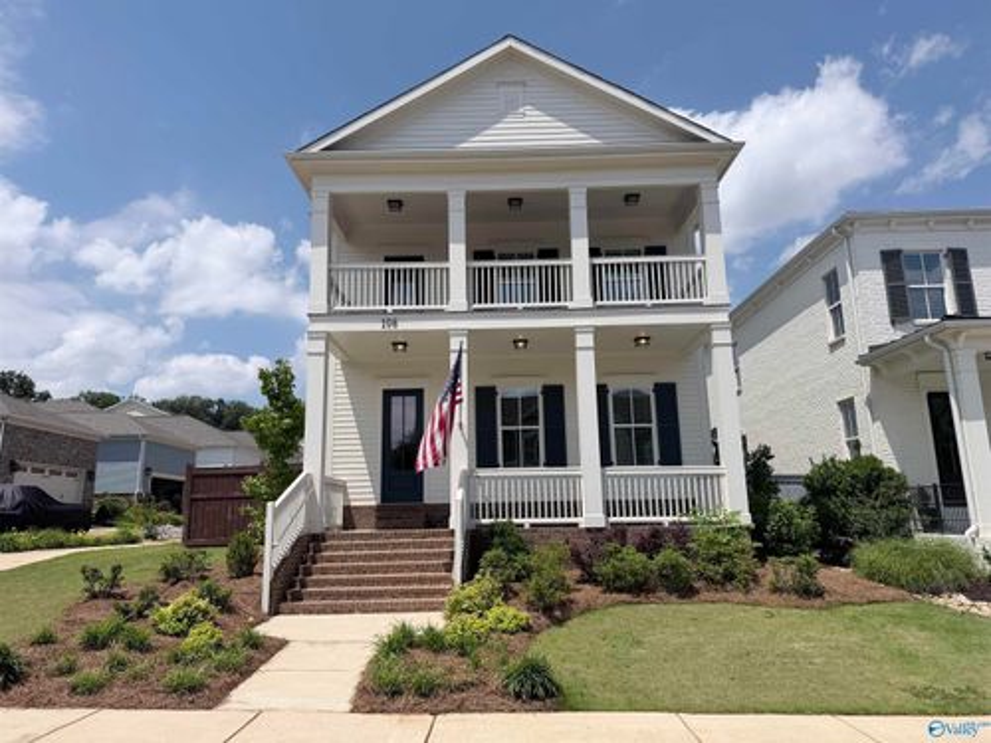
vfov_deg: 56.8
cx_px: 496
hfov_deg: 71.6
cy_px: 372
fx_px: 687
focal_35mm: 24
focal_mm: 6.76
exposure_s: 1/9091
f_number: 1.78
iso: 80
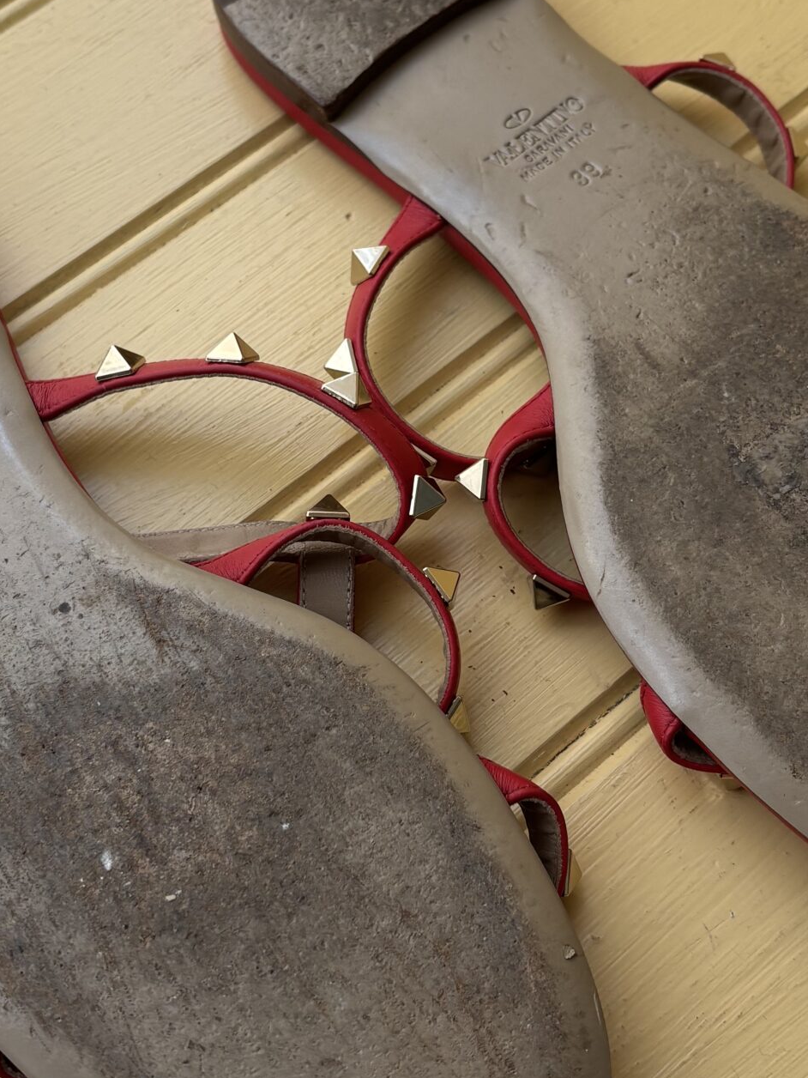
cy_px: 499
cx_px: 383
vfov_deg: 36.2
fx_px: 1649
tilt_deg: -64.1
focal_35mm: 53
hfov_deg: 27.5
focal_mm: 5.96
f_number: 1.6
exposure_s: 1/121
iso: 80
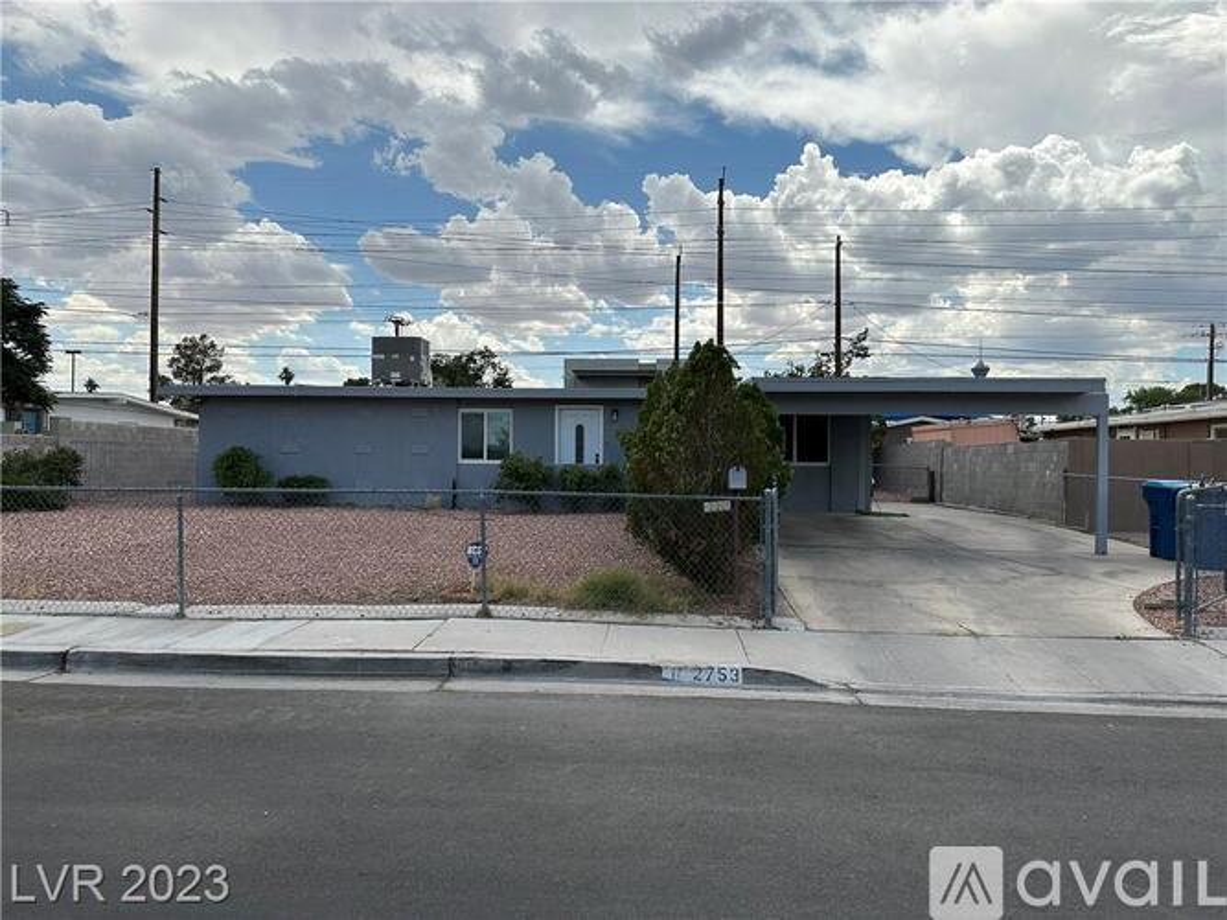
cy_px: 460
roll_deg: -0.2
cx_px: 614
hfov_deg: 71.6
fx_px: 851
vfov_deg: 56.8
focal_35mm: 24
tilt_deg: +0.9
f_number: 1.78
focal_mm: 6.86
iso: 80
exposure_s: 1/5848
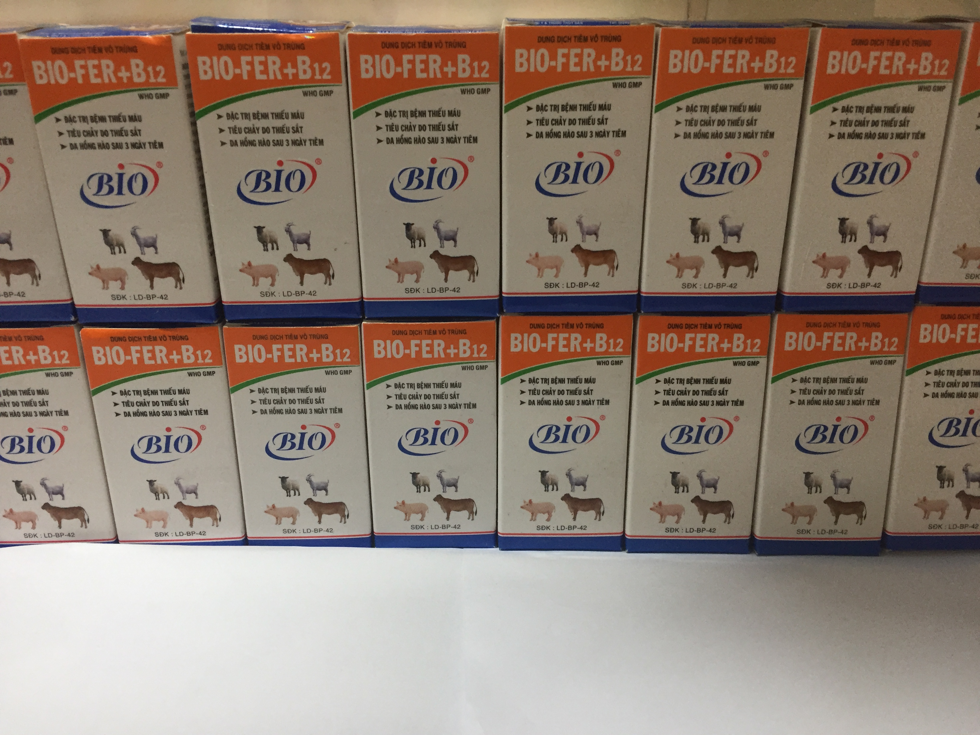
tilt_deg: -22.4
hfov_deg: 61.7
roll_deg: -2.1
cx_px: 490
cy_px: 368
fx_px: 821
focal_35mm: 29
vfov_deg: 48.2
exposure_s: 1/33
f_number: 2.2
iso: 125
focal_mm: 4.15
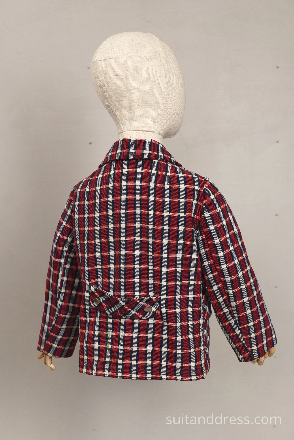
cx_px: 147
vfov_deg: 41.1
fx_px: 588
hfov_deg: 28.1
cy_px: 220
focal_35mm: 48
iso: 400
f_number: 6.3
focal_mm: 32
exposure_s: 1/50
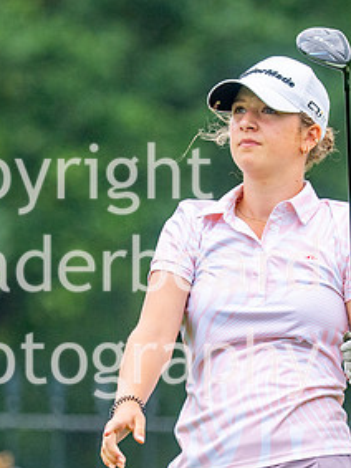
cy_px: 241
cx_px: 171
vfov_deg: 2.0
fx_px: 13584
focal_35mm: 1004
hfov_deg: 1.5
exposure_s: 1/2000
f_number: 4.5
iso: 400
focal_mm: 300
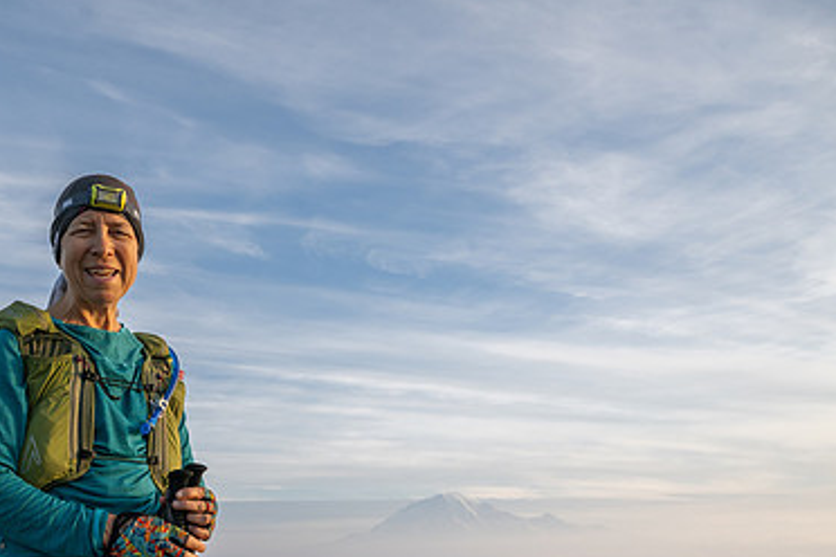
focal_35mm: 39
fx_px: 906
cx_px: 231
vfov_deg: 33.4
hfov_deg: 48.1
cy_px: 426
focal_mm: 25
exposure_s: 1/400
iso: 400
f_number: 7.1
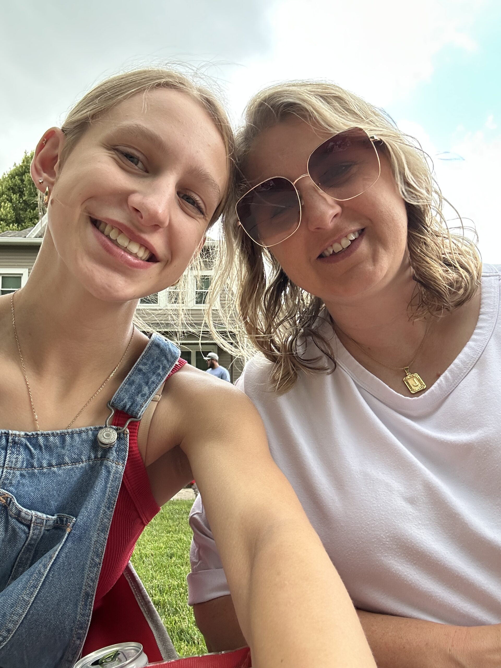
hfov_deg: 46.8
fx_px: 579
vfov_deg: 60.0
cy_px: 334
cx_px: 250
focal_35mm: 30
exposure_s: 1/121
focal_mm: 2.69
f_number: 1.9
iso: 50
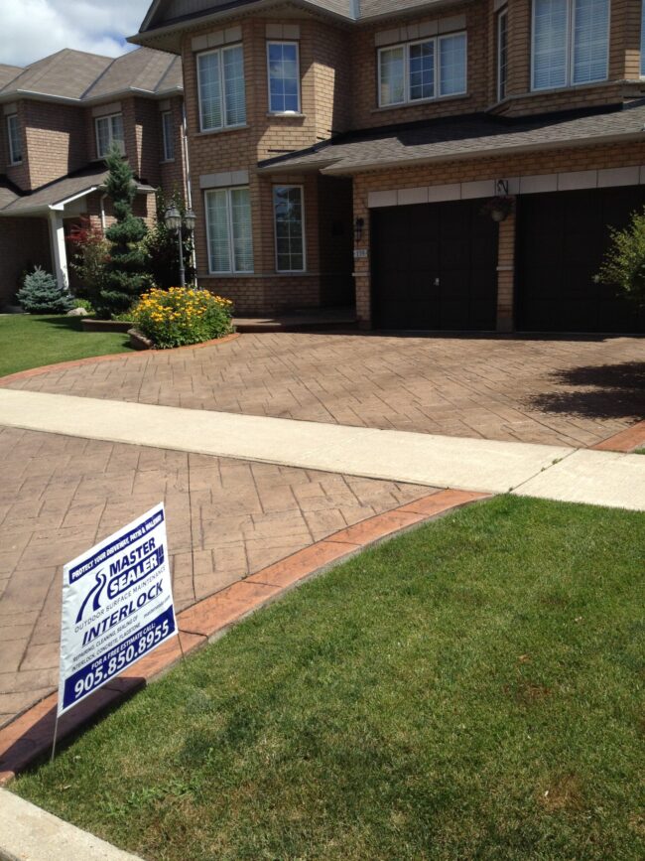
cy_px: 430
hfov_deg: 40.7
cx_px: 322
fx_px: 870
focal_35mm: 35
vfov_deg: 52.6
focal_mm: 4.28
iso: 50
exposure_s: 1/2045
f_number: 2.4
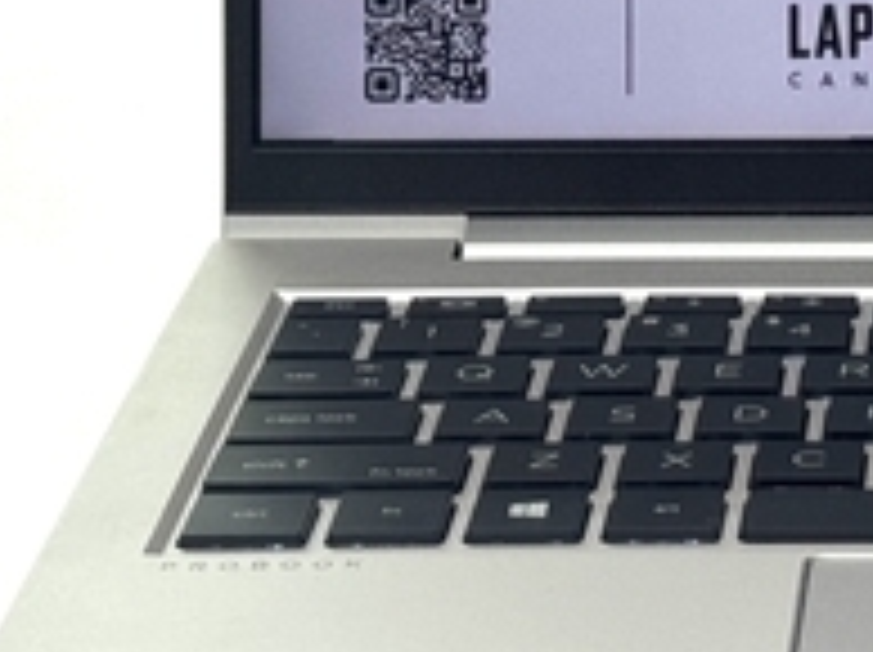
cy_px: -130
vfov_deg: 7.4
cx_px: 1192
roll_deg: +0.5
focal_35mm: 198
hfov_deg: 9.8
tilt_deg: -14.0
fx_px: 4987
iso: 64
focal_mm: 6.76
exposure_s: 1/121
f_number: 1.78
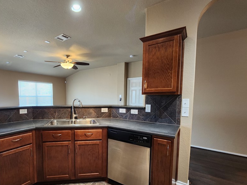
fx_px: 121
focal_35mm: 17
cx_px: 88
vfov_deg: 74.0
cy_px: 110
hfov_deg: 88.7
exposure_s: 1/40
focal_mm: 2.2
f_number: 2.2
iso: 320
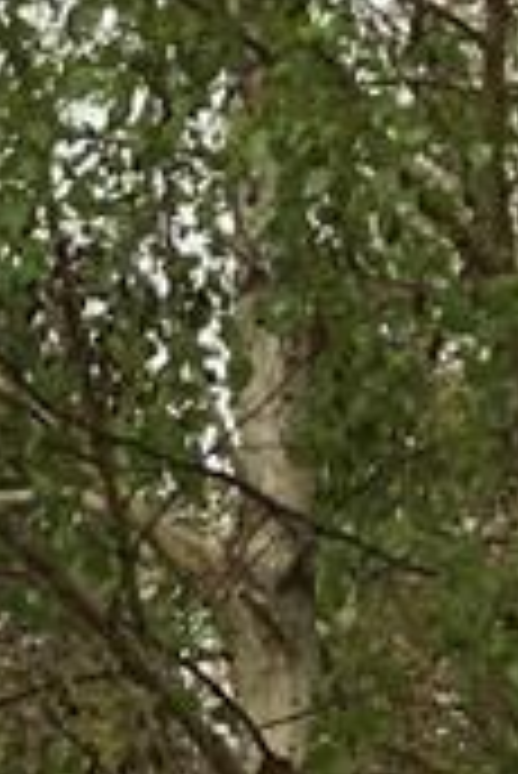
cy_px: 1368
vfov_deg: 7.6
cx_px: -2288
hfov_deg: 4.4
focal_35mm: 263
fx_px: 5665
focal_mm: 4.15
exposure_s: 1/275
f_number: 2.2
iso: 25
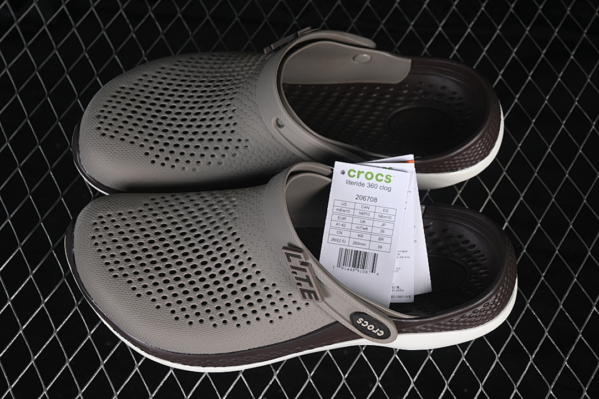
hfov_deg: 27.0
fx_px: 1248
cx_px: 300
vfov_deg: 18.2
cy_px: 200
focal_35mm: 75
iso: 160
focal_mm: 50
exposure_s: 1/80
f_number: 7.1
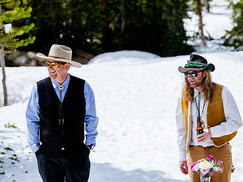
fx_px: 842
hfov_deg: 16.4
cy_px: 82
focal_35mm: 120
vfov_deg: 12.3
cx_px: 156
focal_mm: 95
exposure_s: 1/2500
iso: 160
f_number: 3.5
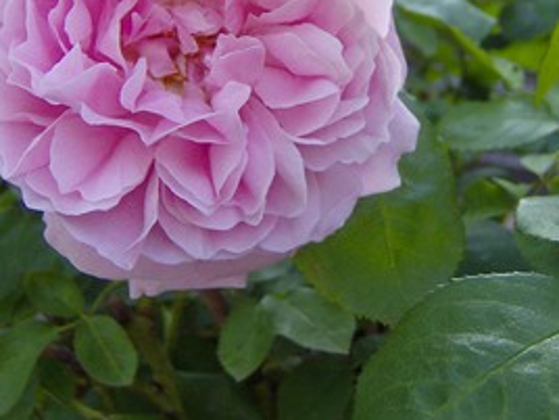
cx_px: 275
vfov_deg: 24.4
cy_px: 86
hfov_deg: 32.7
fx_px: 953
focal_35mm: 59
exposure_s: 1/249
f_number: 2.8
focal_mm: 6
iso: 100
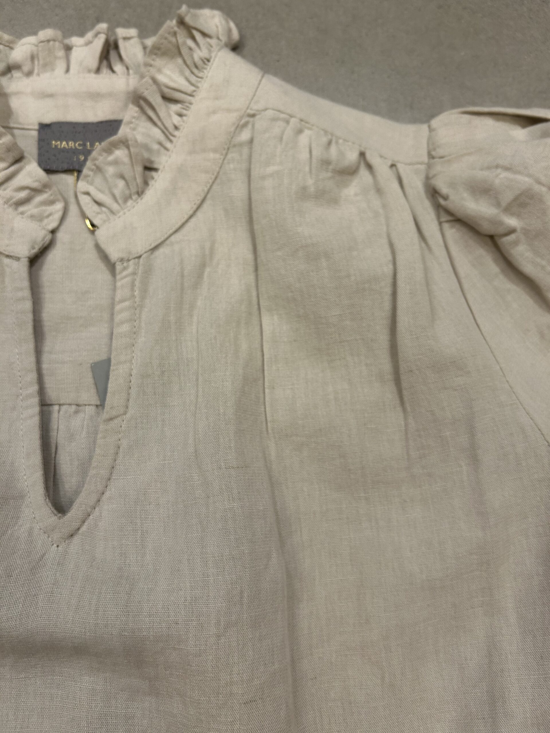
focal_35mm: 26
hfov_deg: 53.1
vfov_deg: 67.3
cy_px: 366
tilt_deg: -77.2
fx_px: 551
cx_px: 275
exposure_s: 1/50
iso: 100
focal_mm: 5.7
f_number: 1.5
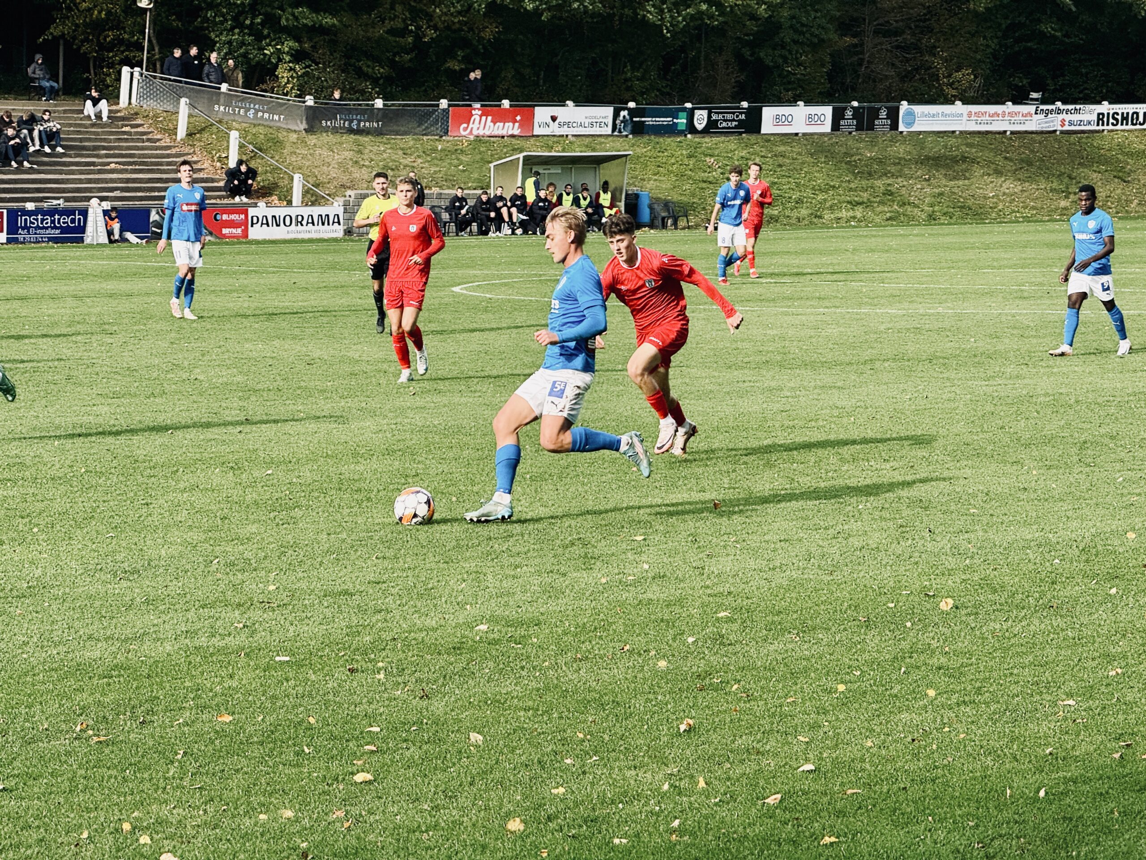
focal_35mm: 120
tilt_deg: -3.8
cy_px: 430
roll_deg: +0.5
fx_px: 3973
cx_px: 573
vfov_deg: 12.3
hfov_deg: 16.4
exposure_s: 1/321
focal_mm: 15.66
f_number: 2.8
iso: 50
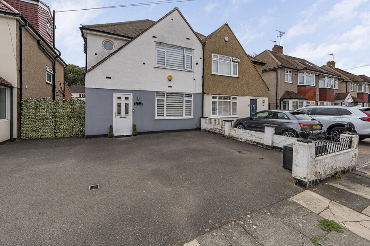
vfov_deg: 81.0
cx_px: 174
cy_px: 112
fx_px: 144
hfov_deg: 104.2
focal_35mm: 14
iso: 320
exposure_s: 1/640
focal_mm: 12
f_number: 9
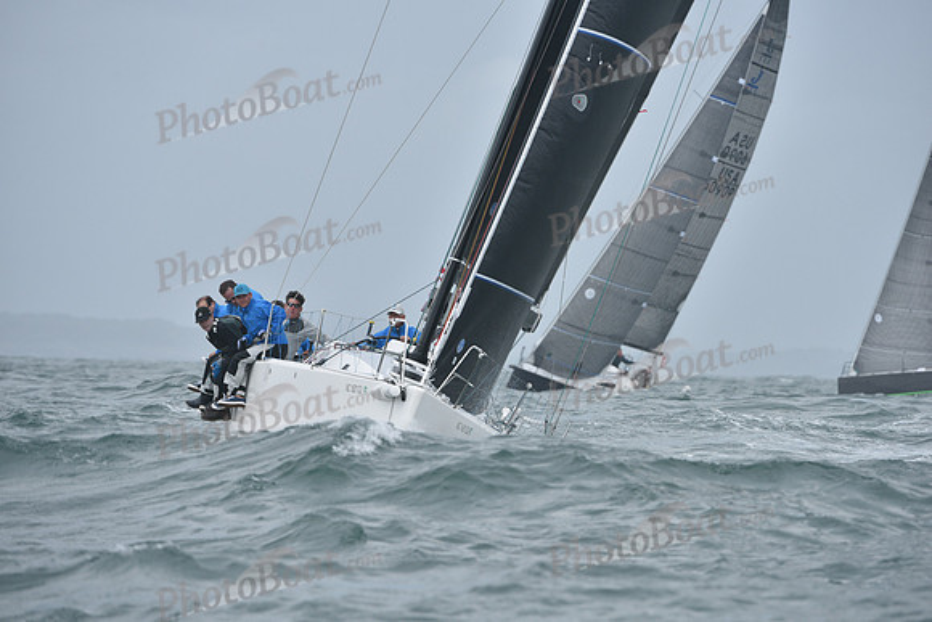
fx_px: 10357
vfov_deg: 3.4
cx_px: 466
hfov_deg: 5.2
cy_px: 311
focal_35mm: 400
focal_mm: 400
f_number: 7.1
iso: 320
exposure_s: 1/1000
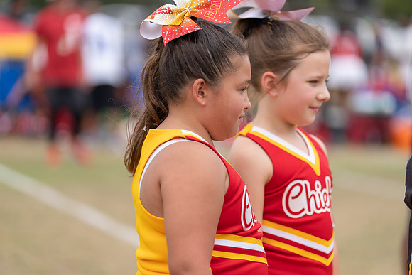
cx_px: 206
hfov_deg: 13.4
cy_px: 138
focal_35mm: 153
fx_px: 1751
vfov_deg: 9.0
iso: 160
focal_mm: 153
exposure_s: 1/2500
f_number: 2.8
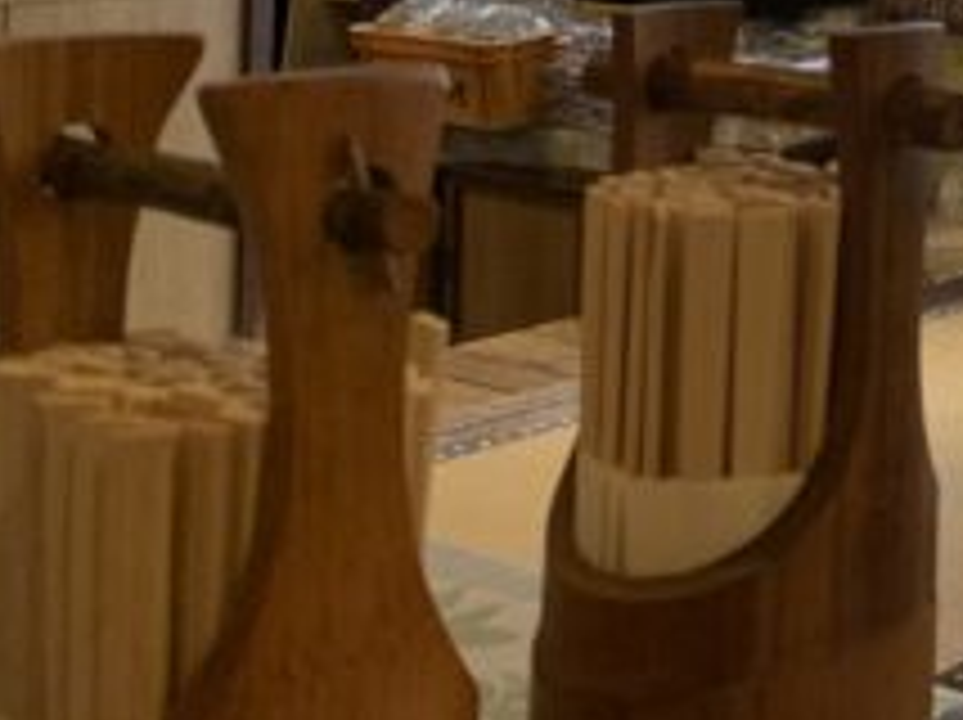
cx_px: 1336
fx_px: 2029
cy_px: -256
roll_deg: -0.2
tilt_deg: +1.4
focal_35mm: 73
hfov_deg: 22.9
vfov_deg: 18.5
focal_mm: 4.25
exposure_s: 1/121
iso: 80
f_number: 1.8
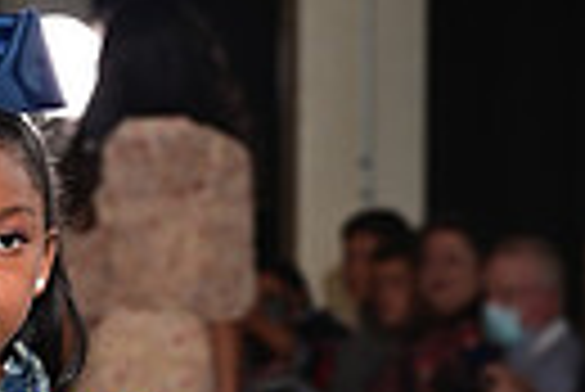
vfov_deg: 3.0
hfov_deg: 4.6
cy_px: 1117
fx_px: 7256
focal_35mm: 446
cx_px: -122
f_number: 6.3
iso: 1000
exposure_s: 1/125
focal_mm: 100
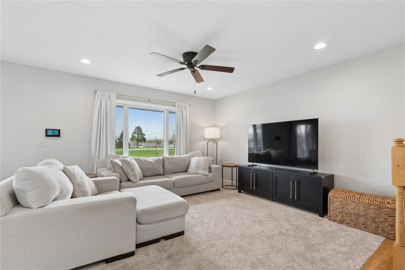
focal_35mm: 16
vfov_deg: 73.7
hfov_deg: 96.7
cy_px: 135
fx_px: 180
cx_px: 202
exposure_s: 1/30
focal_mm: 16
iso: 400
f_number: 8
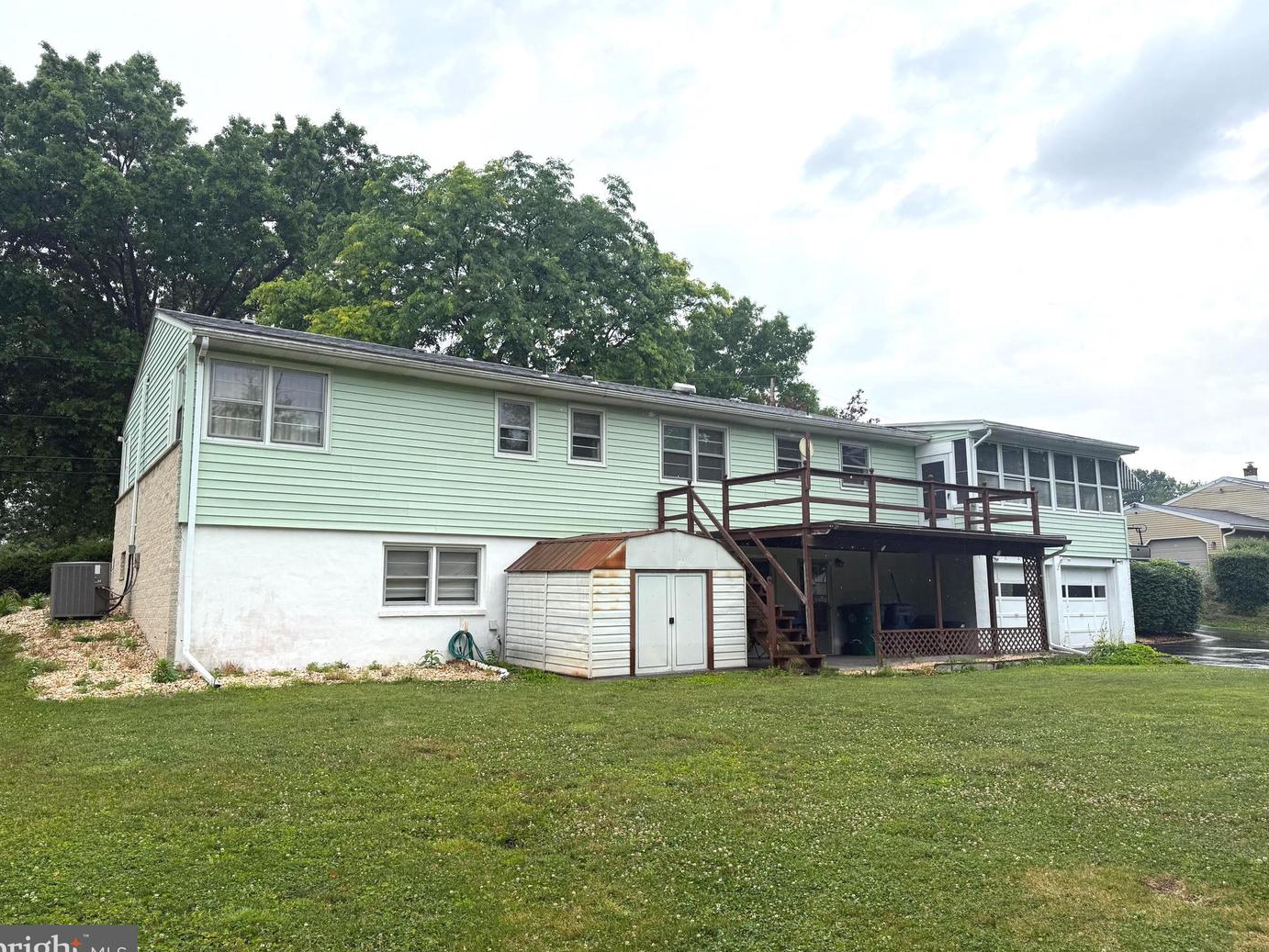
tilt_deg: +8.8
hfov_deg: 69.4
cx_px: 637
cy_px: 482
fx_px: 917
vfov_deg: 54.9
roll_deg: +0.7
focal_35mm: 25
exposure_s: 1/2703
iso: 80
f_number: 1.78
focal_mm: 6.76
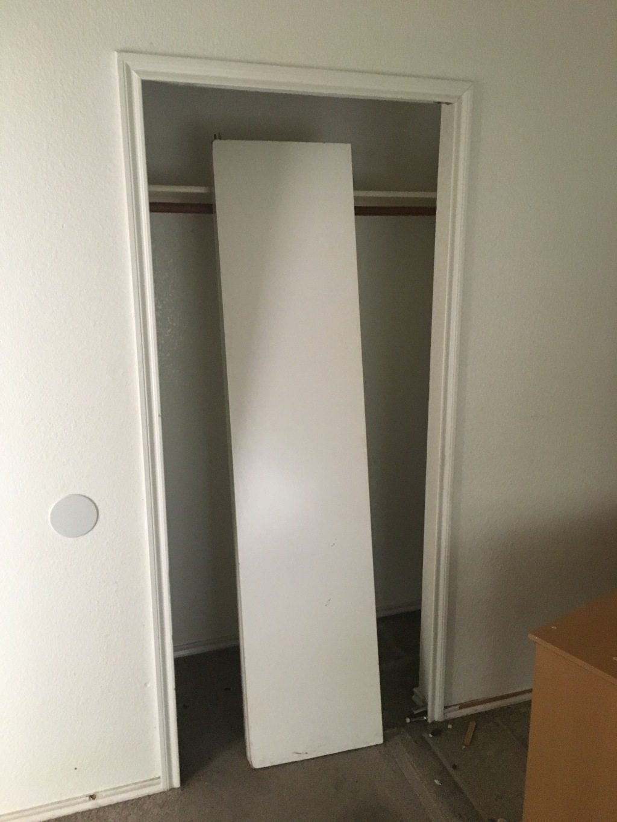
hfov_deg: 48.2
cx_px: 308
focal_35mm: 29
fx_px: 689
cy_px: 411
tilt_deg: -12.8
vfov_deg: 61.7
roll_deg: +0.5
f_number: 2.2
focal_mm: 4.15
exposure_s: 1/30
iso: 200
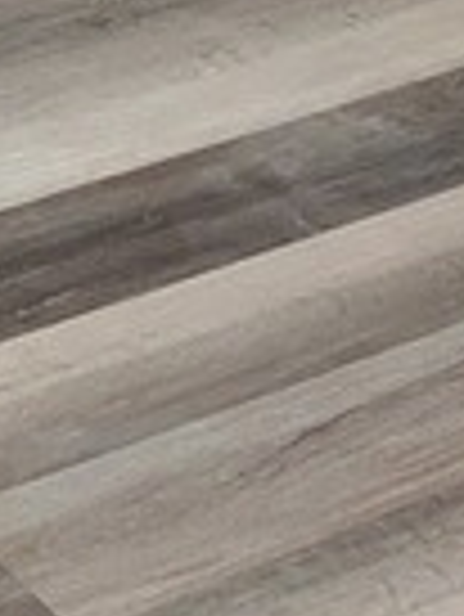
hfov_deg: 6.6
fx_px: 3373
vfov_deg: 9.3
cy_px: -913
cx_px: 1703
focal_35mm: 189
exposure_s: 1/60
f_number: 1.8
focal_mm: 5.23
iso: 200
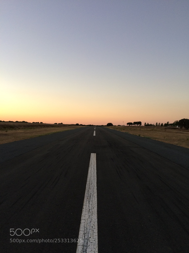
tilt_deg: -0.1
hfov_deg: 48.2
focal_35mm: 29
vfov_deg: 61.7
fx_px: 211
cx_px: 94
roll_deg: -1.0
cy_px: 126
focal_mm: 4.15
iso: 64
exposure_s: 1/100
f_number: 2.2
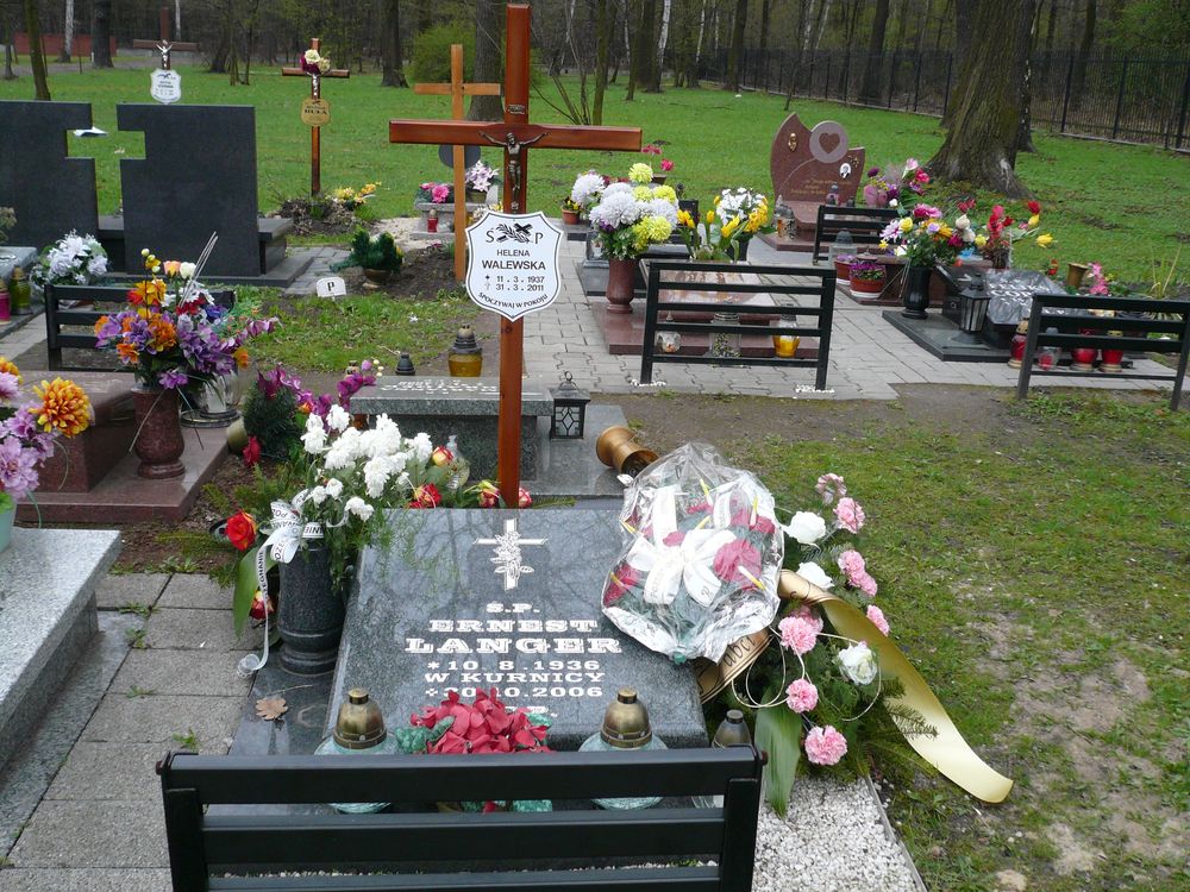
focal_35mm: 35
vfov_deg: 40.7
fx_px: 1203
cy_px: 446
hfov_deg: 52.6
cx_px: 595
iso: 100
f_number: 3
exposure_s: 1/400
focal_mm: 5.7
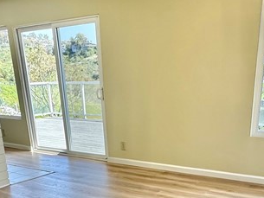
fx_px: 359
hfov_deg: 40.4
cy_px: 220
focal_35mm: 47
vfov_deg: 28.1
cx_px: 143
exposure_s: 1/146
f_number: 2.2
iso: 40
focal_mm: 2.22
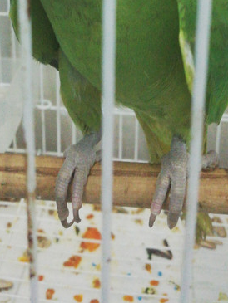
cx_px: 87
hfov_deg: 25.6
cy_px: -22
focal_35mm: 57
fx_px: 500
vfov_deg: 30.6
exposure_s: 1/20
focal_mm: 3.81
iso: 640
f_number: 2.2
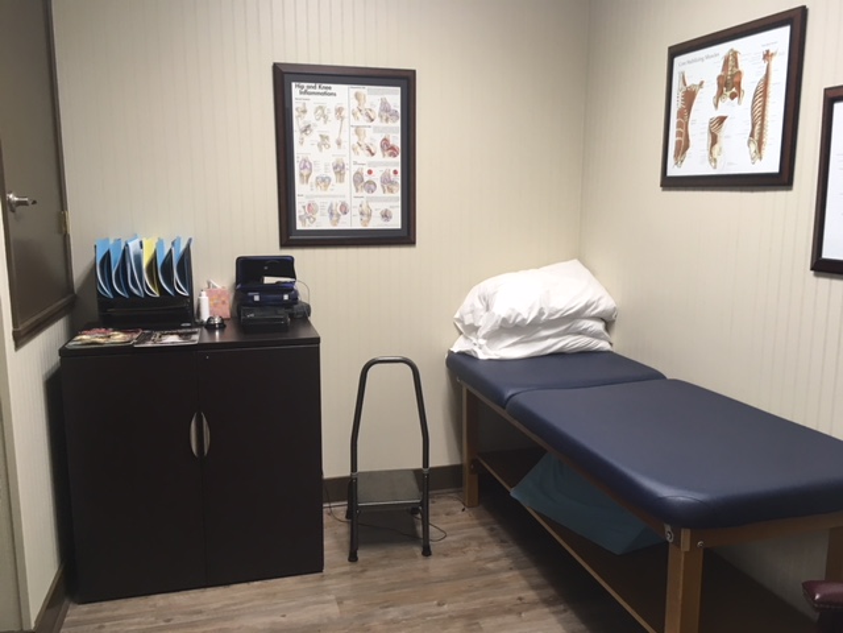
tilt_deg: -10.7
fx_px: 706
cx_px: 422
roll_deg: -0.7
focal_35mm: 29
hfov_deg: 61.7
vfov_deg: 48.2
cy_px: 316
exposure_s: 1/30
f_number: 2.2
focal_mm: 4.15
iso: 64
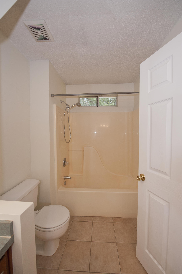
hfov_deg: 81.1
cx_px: 91
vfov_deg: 104.3
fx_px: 106
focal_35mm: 14
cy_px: 137
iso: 800
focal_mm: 14
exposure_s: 1/160
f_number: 5.6
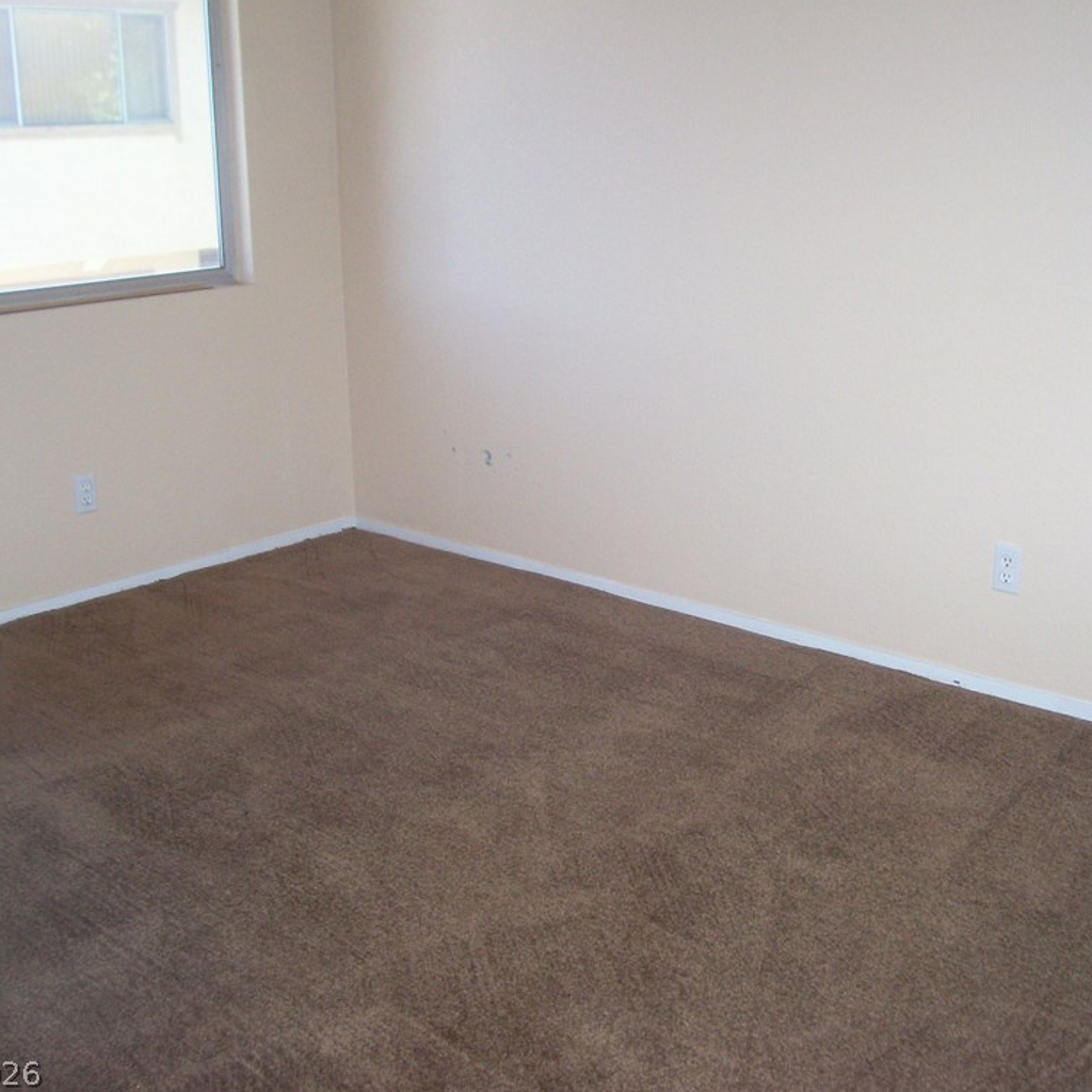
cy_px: 539
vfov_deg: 40.9
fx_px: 1463
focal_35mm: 41
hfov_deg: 40.8
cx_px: 627
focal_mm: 5.6
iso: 140
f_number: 2.7
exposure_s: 1/112
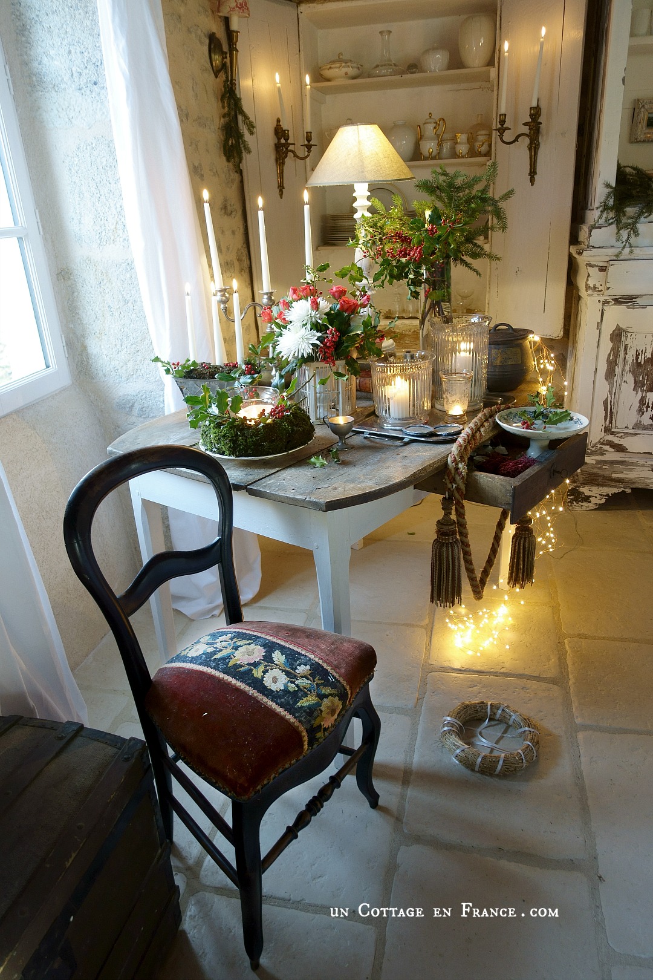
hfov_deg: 53.1
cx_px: 326
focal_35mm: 24
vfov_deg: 73.7
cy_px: 490
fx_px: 653
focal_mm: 8.8
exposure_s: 1/30
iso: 125
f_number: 1.8
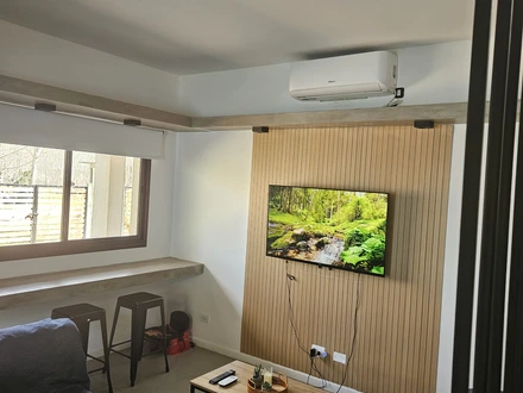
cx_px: 262
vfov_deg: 58.9
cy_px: 196
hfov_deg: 73.9
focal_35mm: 23
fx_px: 347
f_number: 1.8
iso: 125
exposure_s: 1/100
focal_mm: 5.4
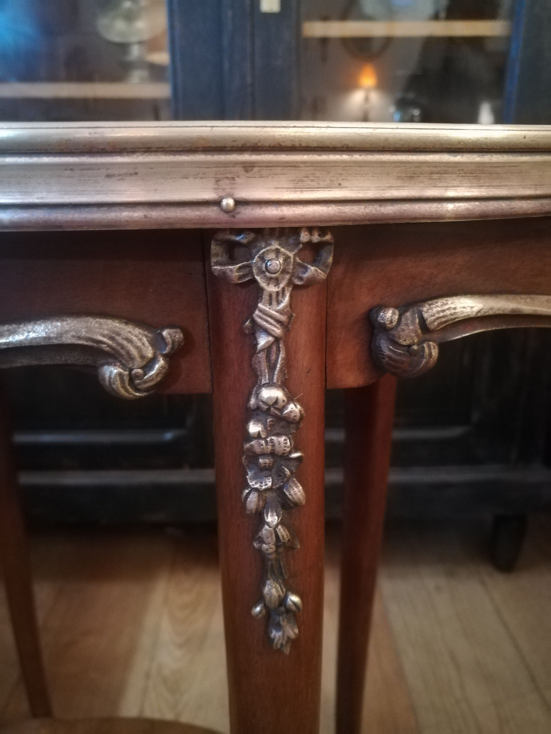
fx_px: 552
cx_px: 276
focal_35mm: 26
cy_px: 367
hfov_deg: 53.1
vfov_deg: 67.3
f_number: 2.2
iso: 800
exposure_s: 1/14.3
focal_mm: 3.83
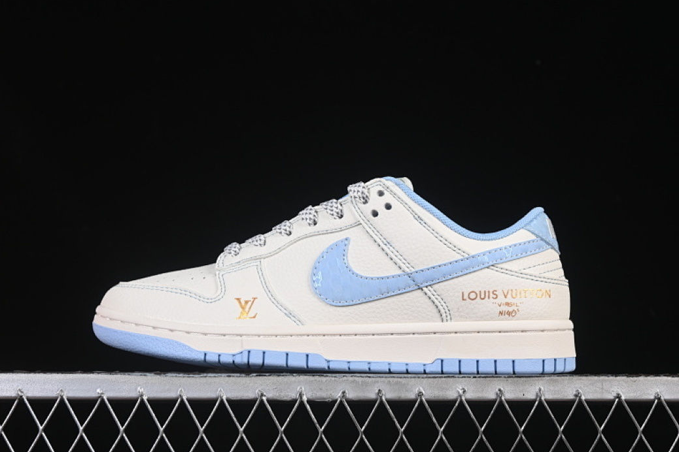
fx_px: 1471
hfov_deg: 26.0
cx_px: 342
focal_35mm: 78
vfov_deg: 17.5
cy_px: 231
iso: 160
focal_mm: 50
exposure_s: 1/80
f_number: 8
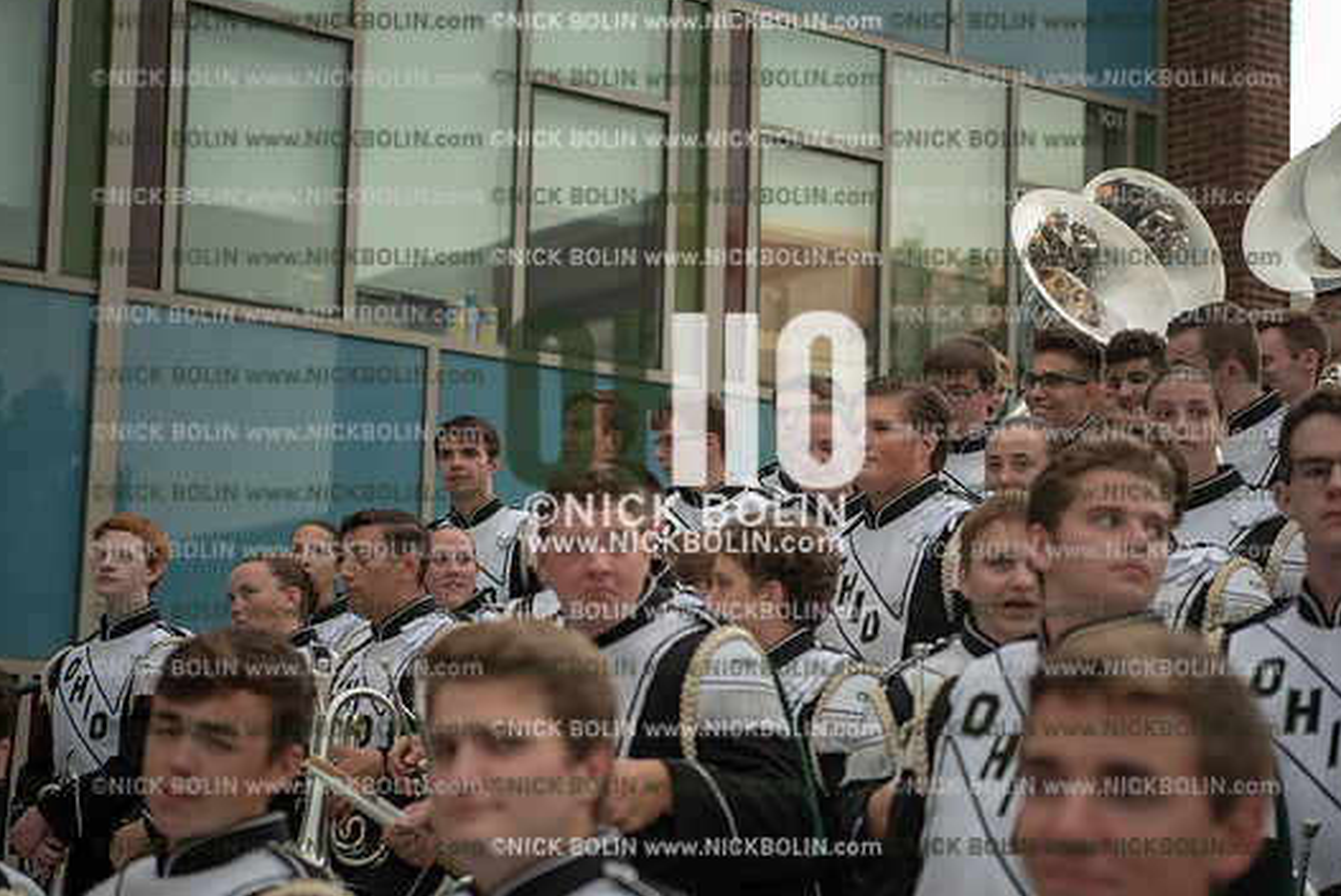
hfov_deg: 26.3
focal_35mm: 77
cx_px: 684
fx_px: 2870
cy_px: 434
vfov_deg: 17.7
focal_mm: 70
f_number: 3.2
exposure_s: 1/1000
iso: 800
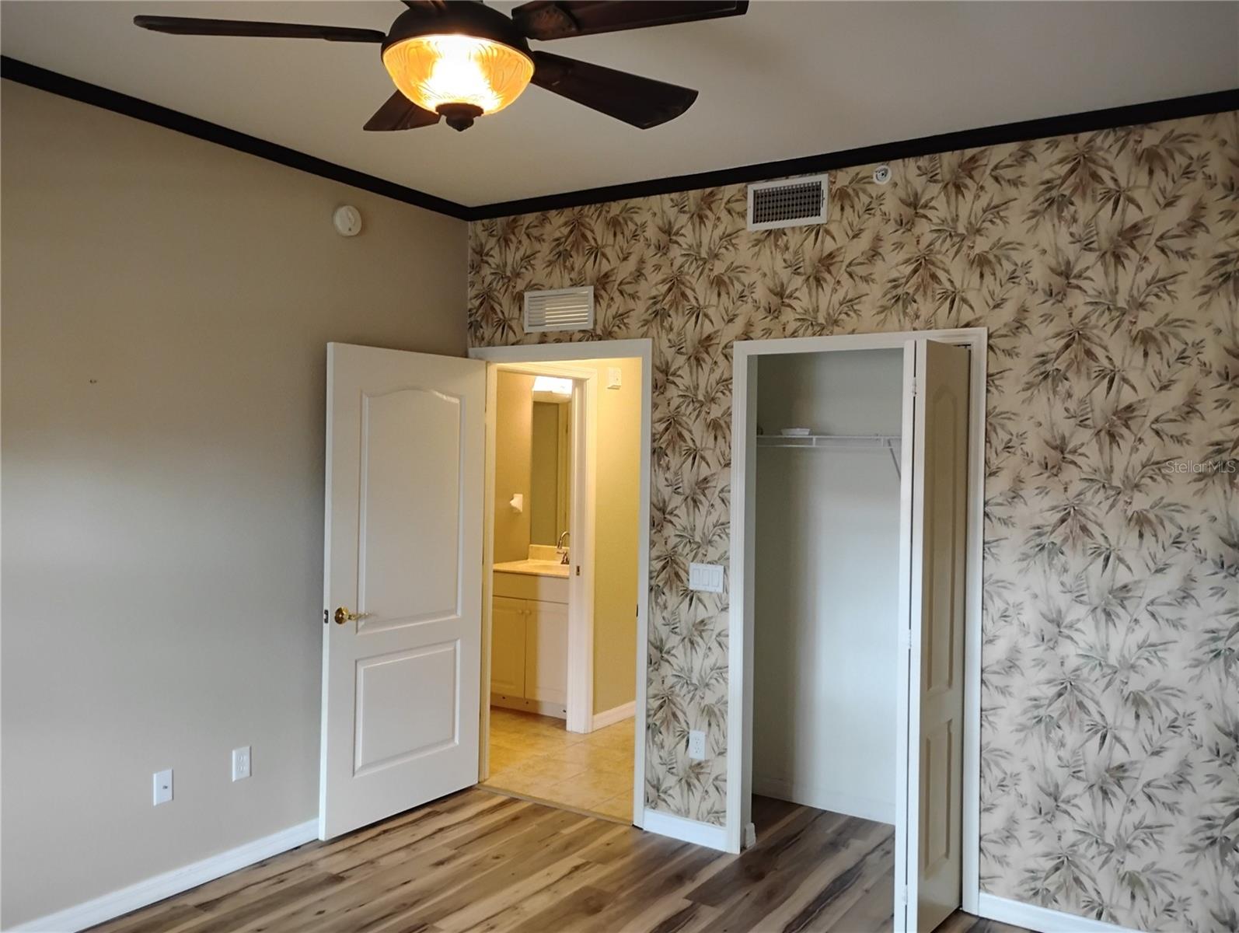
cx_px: 620
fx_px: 1004
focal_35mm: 28
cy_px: 466
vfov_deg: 49.9
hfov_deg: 63.4
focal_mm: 4.26
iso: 1563
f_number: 1.8
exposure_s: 1/30
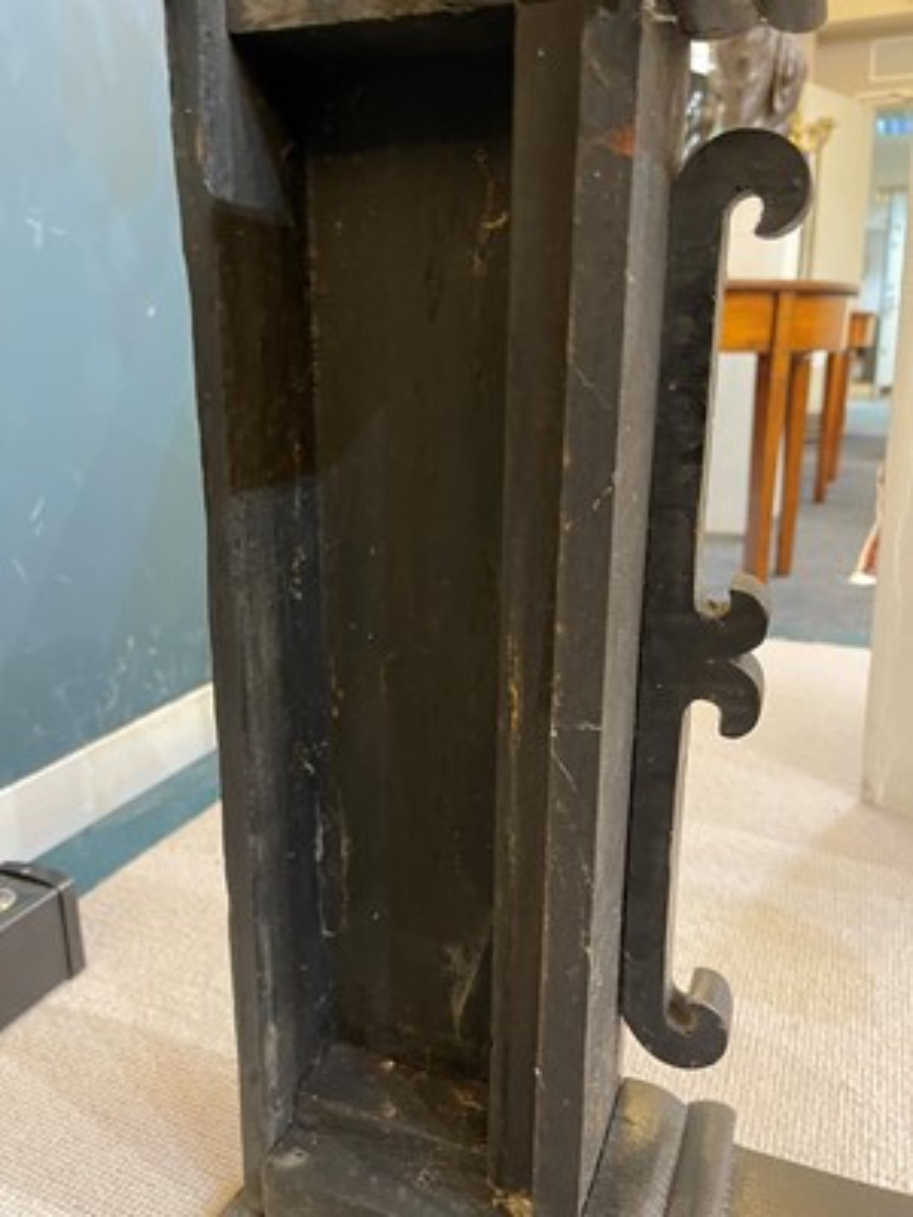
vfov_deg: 69.4
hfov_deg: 54.9
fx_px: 879
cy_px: 608
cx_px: 456
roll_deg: +0.8
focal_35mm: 25
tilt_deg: -16.0
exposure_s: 1/33
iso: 500
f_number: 1.6
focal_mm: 5.1
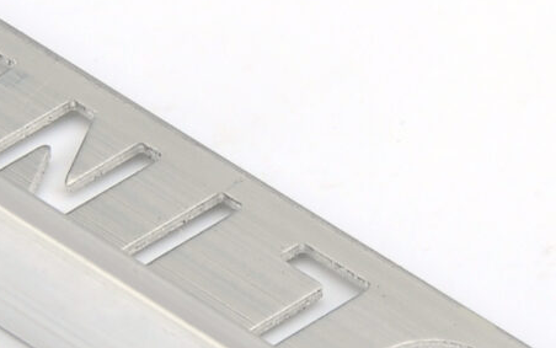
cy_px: 312
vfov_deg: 1.8
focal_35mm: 735
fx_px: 11141
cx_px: 153
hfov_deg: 2.9
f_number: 20
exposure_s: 1/160
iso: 100
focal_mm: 85
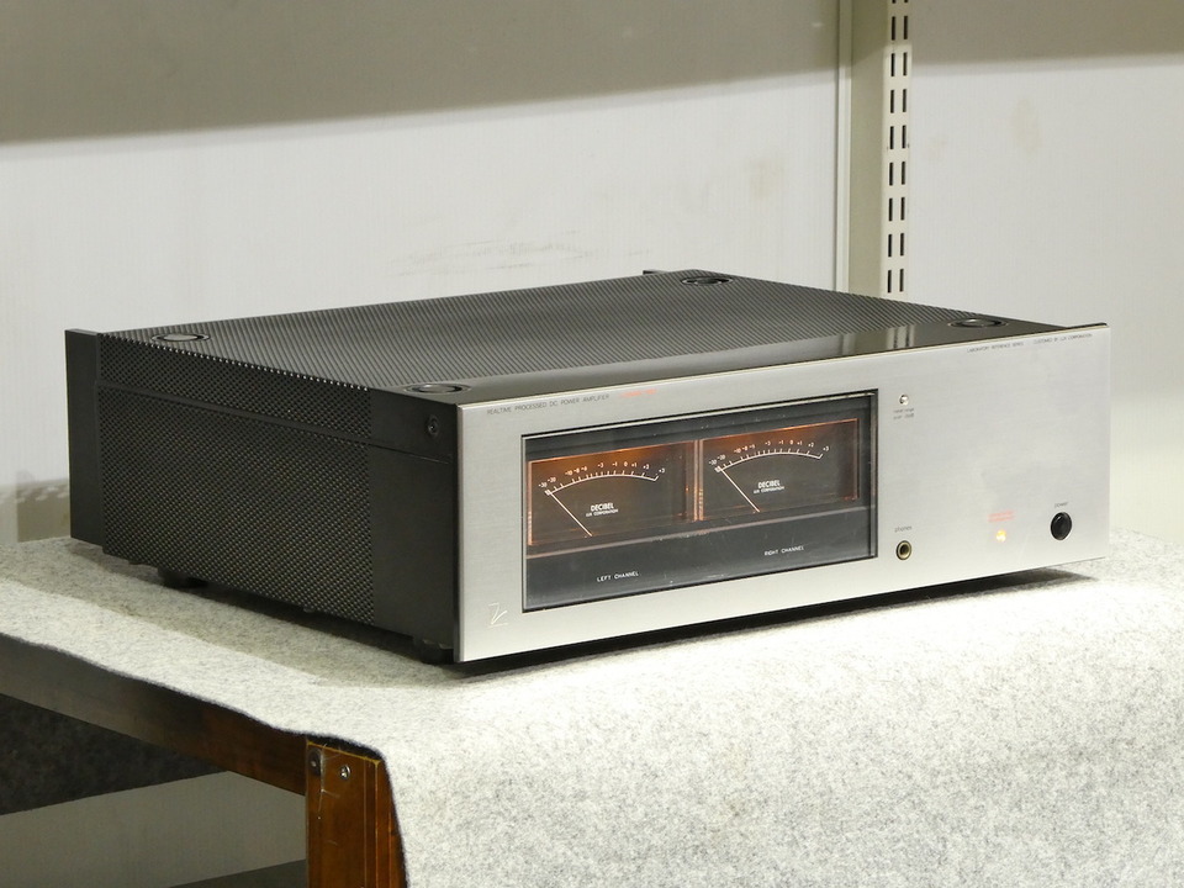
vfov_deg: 11.0
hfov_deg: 14.6
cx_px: 592
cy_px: 444
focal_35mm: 135
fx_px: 4618
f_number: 7.1
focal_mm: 24.2
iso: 400
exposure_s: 1/4
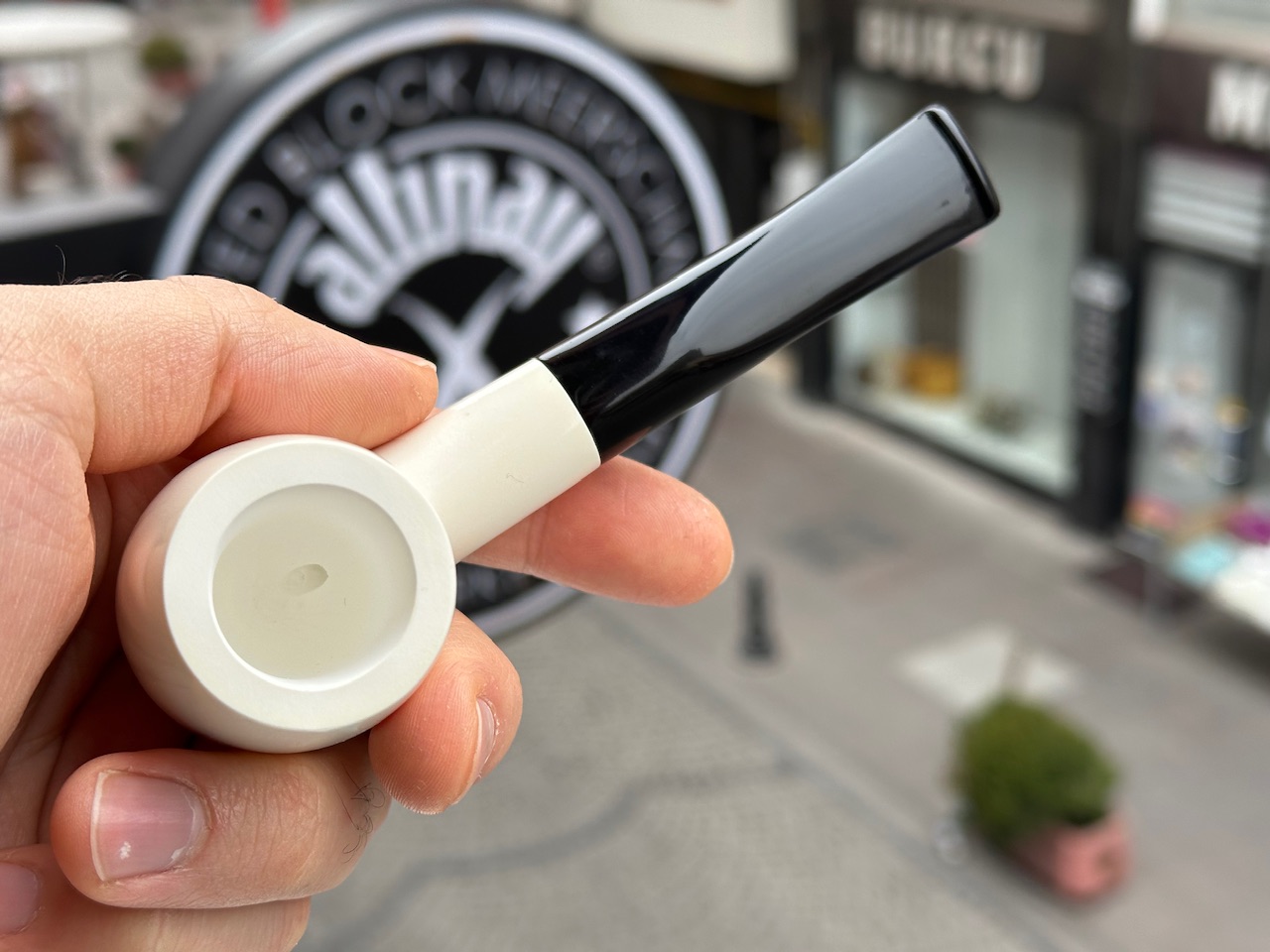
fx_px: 1761
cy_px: 476
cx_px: 635
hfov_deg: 39.7
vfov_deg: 30.3
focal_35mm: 48
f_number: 1.78
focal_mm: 6.86
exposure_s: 1/185
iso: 64
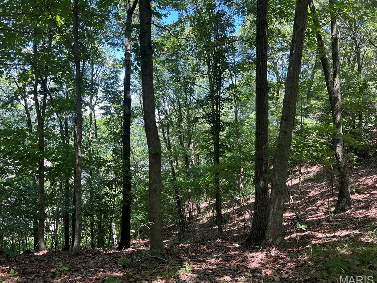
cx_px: 182
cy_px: 142
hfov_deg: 65.3
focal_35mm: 27
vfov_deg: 51.4
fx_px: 294
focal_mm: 5.7
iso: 40
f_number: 1.5
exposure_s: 1/275
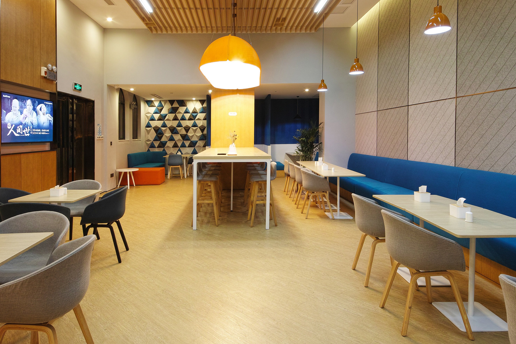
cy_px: 138
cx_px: 267
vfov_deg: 64.0
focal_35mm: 19
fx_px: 272
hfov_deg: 86.9
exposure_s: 1
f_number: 8
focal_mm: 8
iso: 100
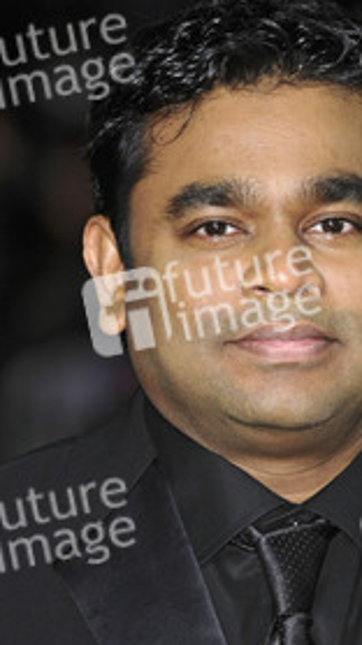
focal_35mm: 396
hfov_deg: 3.1
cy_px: 418
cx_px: 270
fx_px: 6766
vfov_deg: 5.5
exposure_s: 1/160
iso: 400
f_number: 5
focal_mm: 175
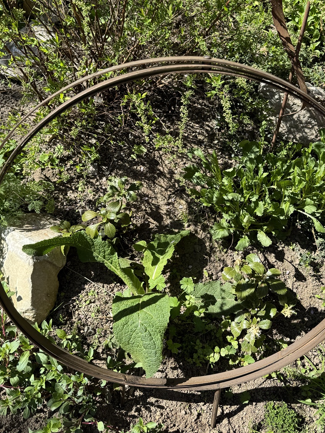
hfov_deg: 44.1
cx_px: 185
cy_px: 200
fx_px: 401
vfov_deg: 56.7
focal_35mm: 32
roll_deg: -4.4
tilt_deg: -33.1
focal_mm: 6.76
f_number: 1.78
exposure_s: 1/1980
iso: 80
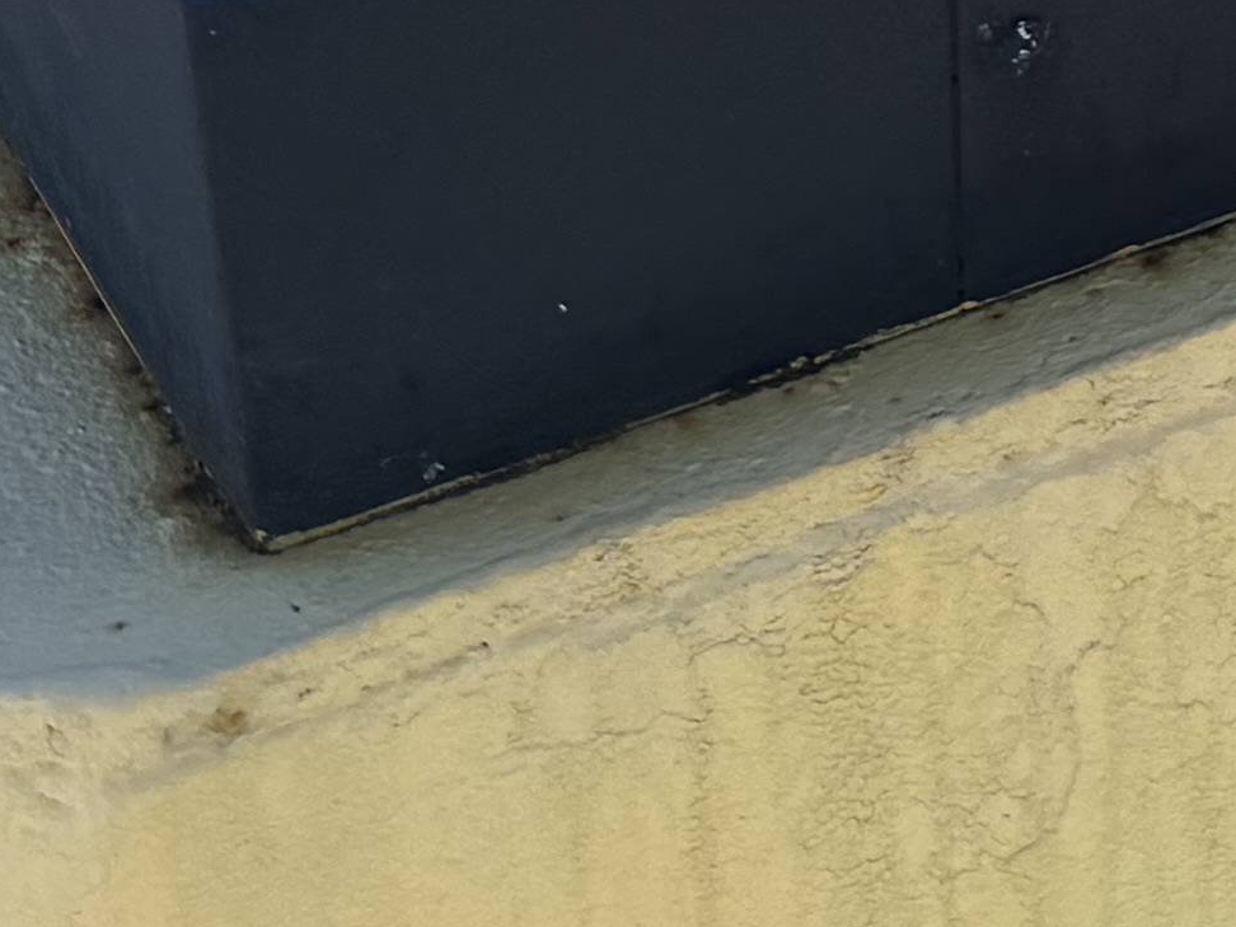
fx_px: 5035
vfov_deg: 9.7
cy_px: -1045
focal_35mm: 141
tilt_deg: -18.3
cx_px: 2302
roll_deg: -1.0
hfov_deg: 12.6
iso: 80
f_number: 1.78
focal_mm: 6.76
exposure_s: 1/2299
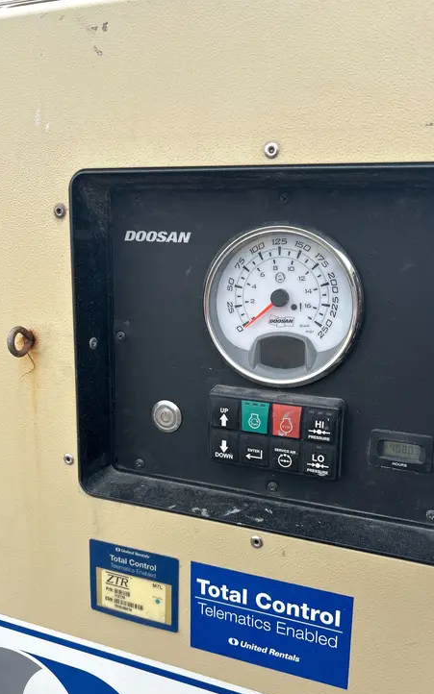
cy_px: 351
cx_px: 244
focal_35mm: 28
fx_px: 530
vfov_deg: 66.5
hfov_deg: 44.4
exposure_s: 1/924
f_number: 1.5
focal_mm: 5.7
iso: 50
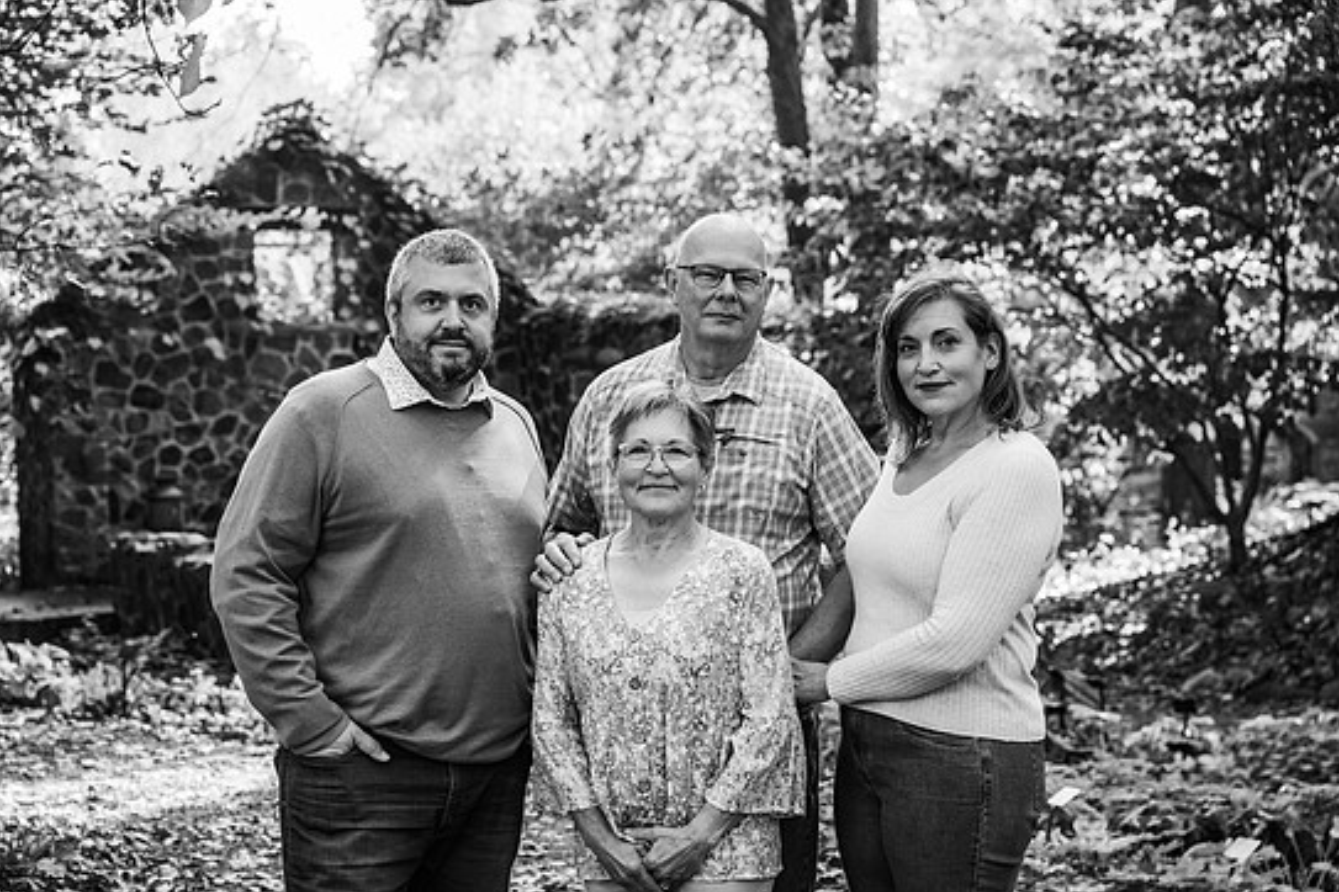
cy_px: 469
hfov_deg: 31.9
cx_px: 656
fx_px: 2343
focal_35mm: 63
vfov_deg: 21.6
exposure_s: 1/250
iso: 500
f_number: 4.5
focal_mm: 59
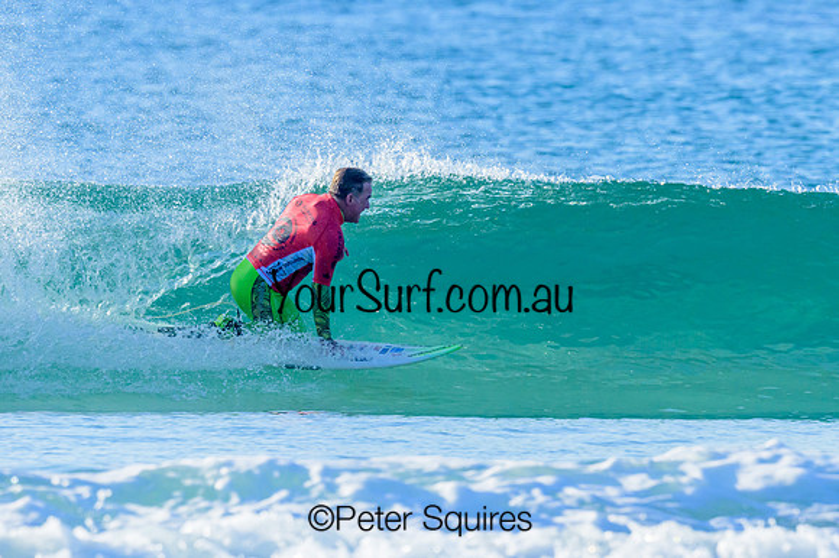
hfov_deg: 1.7
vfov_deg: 1.1
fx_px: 27950
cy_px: 279
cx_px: 420
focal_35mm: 1200
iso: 1400
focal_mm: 800
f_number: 11
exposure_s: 1/2000
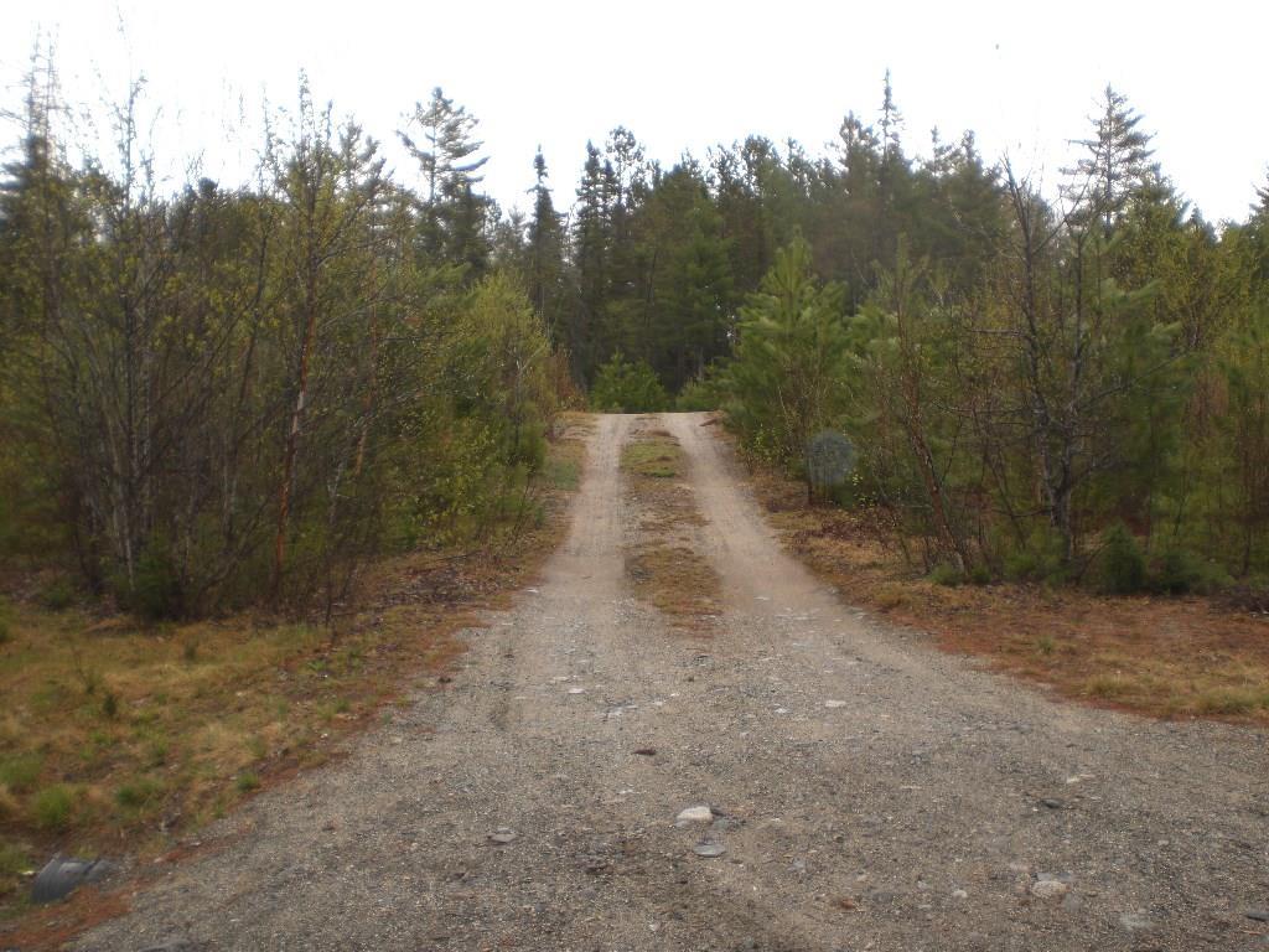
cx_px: 634
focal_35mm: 38
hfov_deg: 49.0
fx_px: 1393
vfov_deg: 37.7
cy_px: 476
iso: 50
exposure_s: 1/250
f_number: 3.1
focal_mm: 6.3
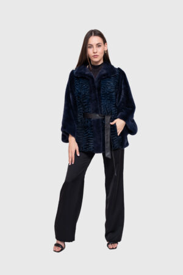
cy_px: 138
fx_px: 297
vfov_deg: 49.6
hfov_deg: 34.2
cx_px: 92
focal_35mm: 39
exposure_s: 1/125
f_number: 3.6
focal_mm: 25.7
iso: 125
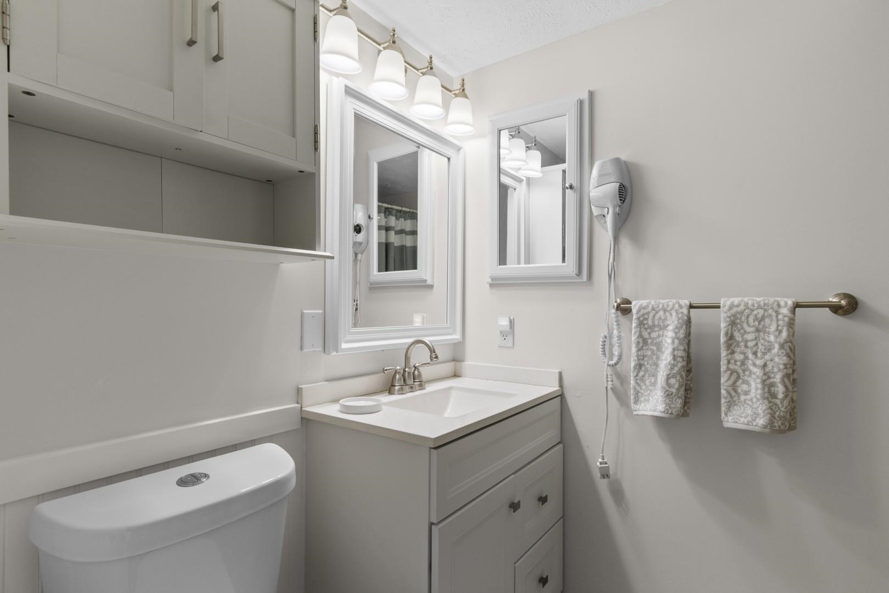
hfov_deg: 93.3
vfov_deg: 70.4
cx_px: 444
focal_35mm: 17
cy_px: 296
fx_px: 420
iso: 100
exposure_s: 1/40
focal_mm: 11.5
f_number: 4.8
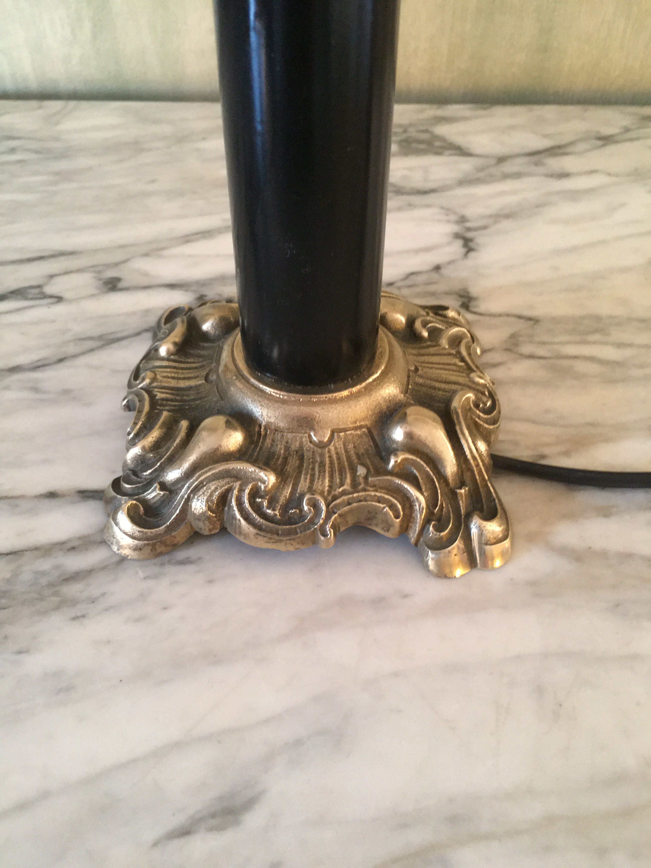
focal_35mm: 29
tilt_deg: -44.8
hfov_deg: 48.2
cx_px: 326
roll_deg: +0.2
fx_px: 727
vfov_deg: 61.7
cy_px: 434
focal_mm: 4.15
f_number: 2.2
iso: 320
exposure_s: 1/17
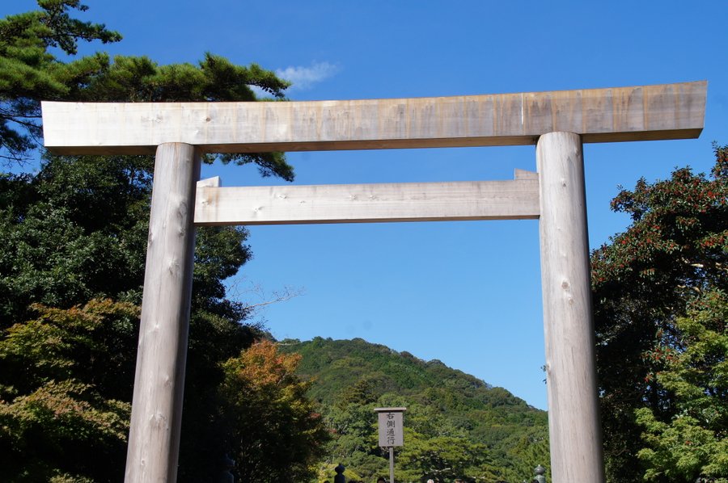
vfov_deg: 24.3
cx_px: 364
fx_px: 1121
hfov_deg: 36.0
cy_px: 242
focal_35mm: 56
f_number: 13
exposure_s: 1/250
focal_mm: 37
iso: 200
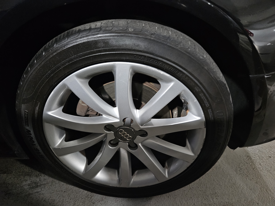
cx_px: 138
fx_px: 183
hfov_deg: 73.9
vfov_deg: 58.9
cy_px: 103
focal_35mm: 23
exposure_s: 1/24.6
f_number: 1.8
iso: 1000
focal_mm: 5.4
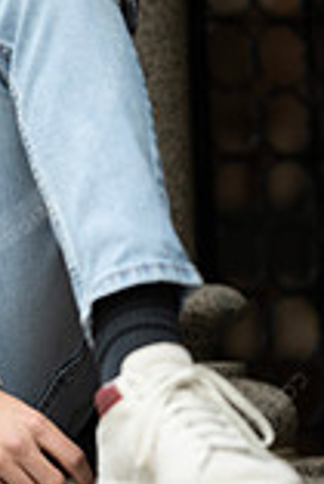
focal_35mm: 244
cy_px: 142
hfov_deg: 5.6
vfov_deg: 8.4
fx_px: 3287
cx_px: -89
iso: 160
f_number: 1.8
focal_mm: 85
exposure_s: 1/320
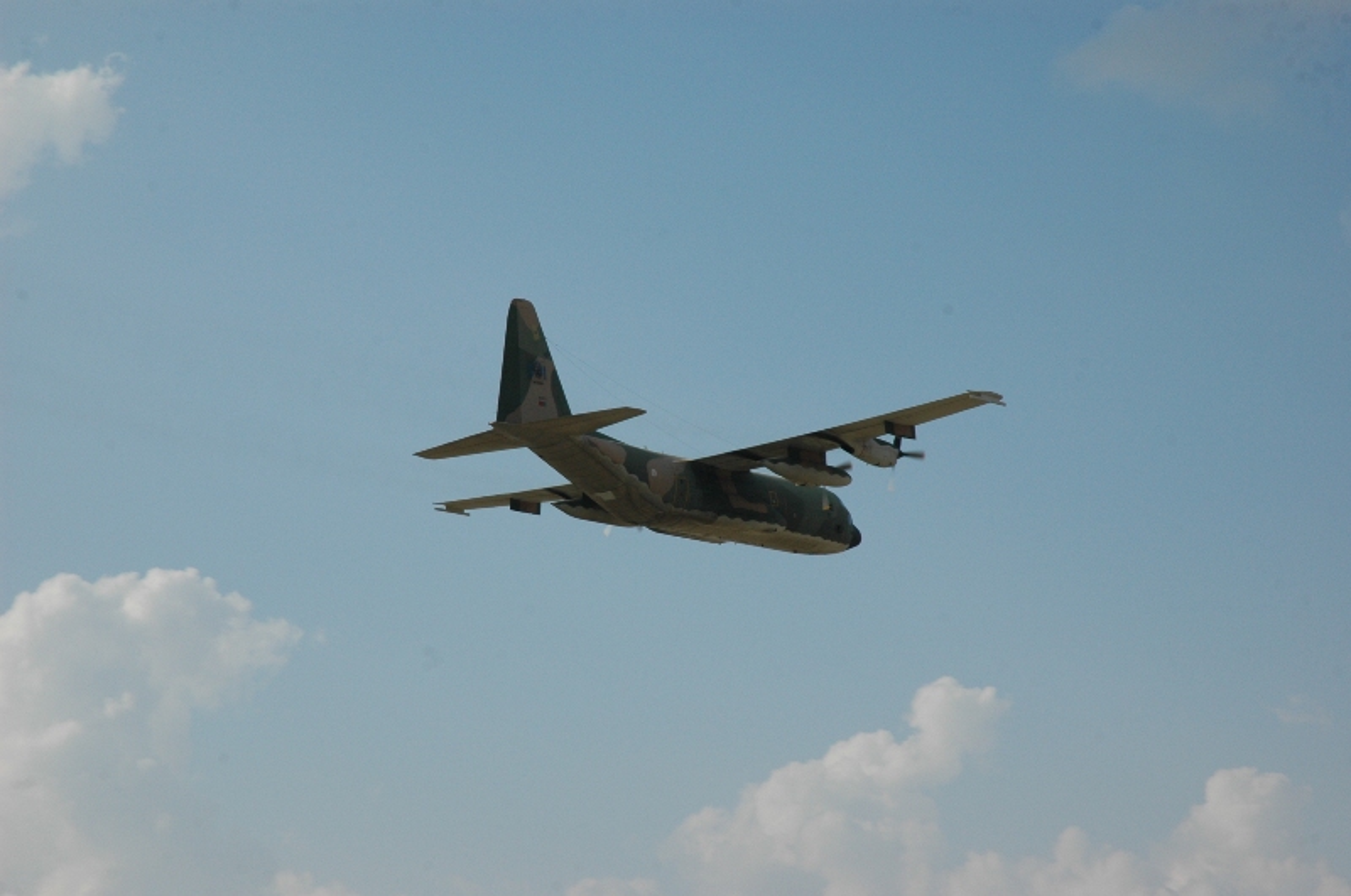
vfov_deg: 13.0
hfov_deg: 19.5
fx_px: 3935
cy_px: 448
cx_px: 676
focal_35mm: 105
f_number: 11
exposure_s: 1/500
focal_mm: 70
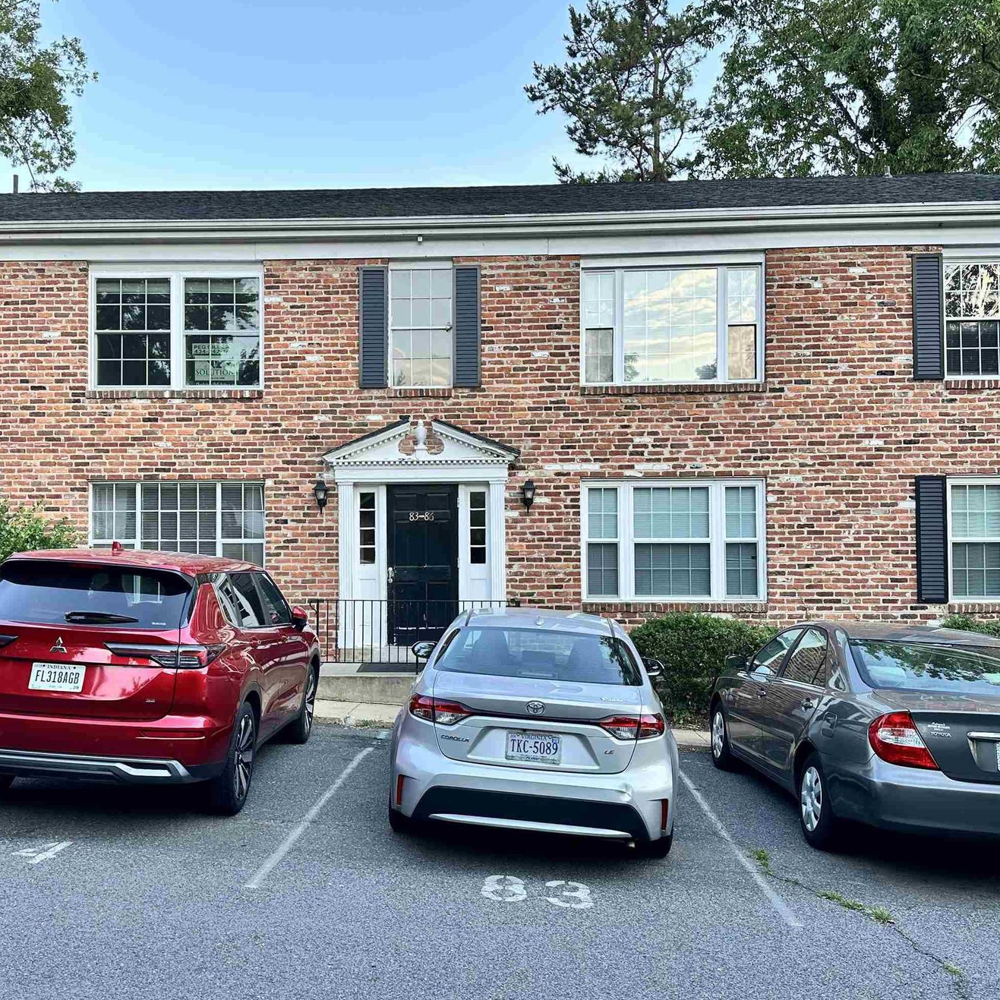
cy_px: 522
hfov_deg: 49.6
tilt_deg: +1.9
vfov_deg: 49.7
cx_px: 434
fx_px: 1079
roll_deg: -0.6
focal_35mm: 33
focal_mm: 6.86
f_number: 1.78
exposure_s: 1/299
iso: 80
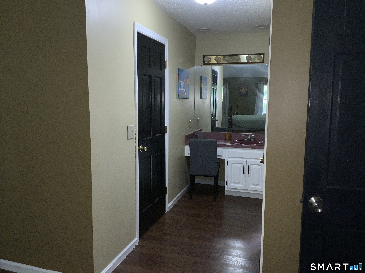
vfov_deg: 48.2
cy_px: 136
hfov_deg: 61.7
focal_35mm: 29
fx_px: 306
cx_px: 182
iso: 80
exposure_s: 1/40
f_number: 1.8
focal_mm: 3
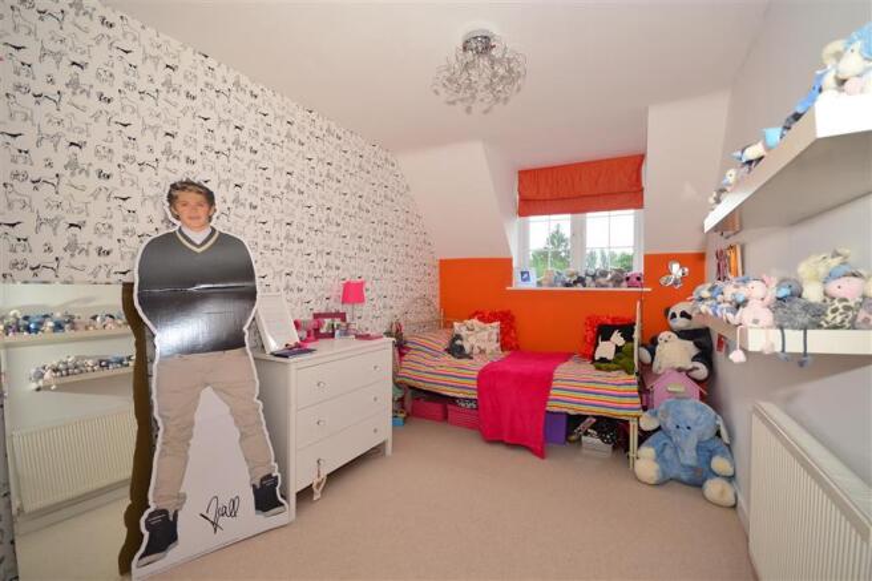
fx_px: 363
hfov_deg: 100.4
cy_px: 290
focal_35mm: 15
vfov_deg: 77.3
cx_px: 436
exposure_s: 1/125
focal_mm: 10
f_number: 5.6
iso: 200
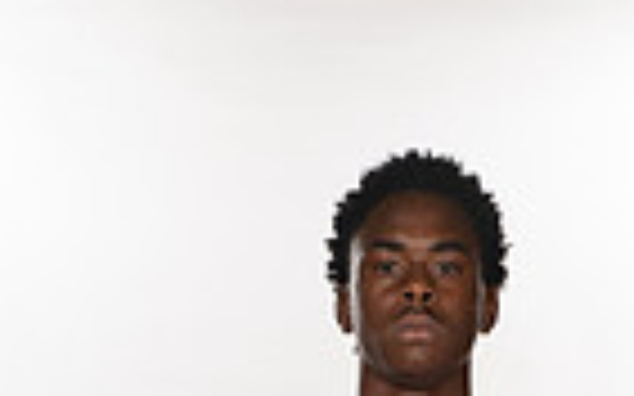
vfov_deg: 6.8
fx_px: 3143
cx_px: 346
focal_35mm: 182
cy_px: 945
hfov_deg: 11.5
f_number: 7.1
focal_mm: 56
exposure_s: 1/320
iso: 800
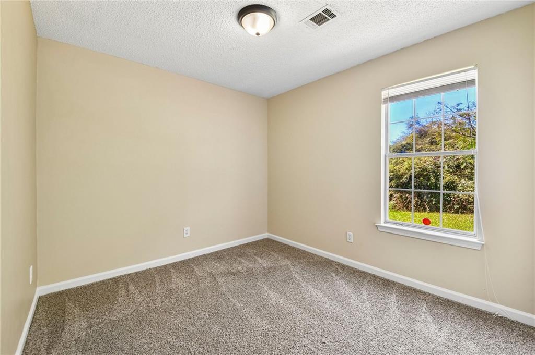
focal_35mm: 15
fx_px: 223
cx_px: 268
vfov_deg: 77.2
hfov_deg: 100.4
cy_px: 178
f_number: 8
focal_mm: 15
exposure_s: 1/15
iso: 320
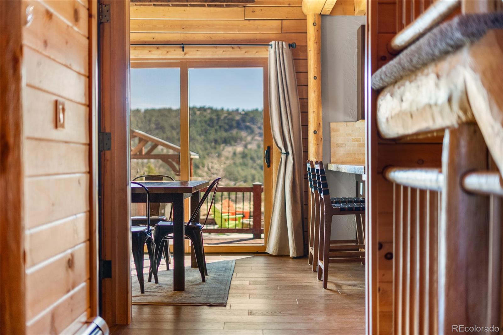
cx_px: 252
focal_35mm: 50
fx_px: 698
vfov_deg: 27.0
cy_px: 168
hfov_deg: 39.6
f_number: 1.8
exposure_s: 1/4000
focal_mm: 50
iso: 200
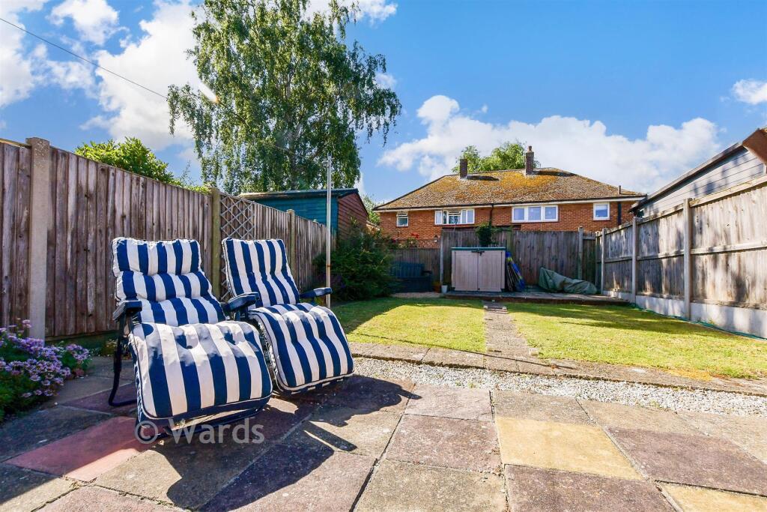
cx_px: 384
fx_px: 320
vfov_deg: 77.3
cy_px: 256
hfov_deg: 100.4
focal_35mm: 15
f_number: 9
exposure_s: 1/640
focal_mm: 10
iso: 250
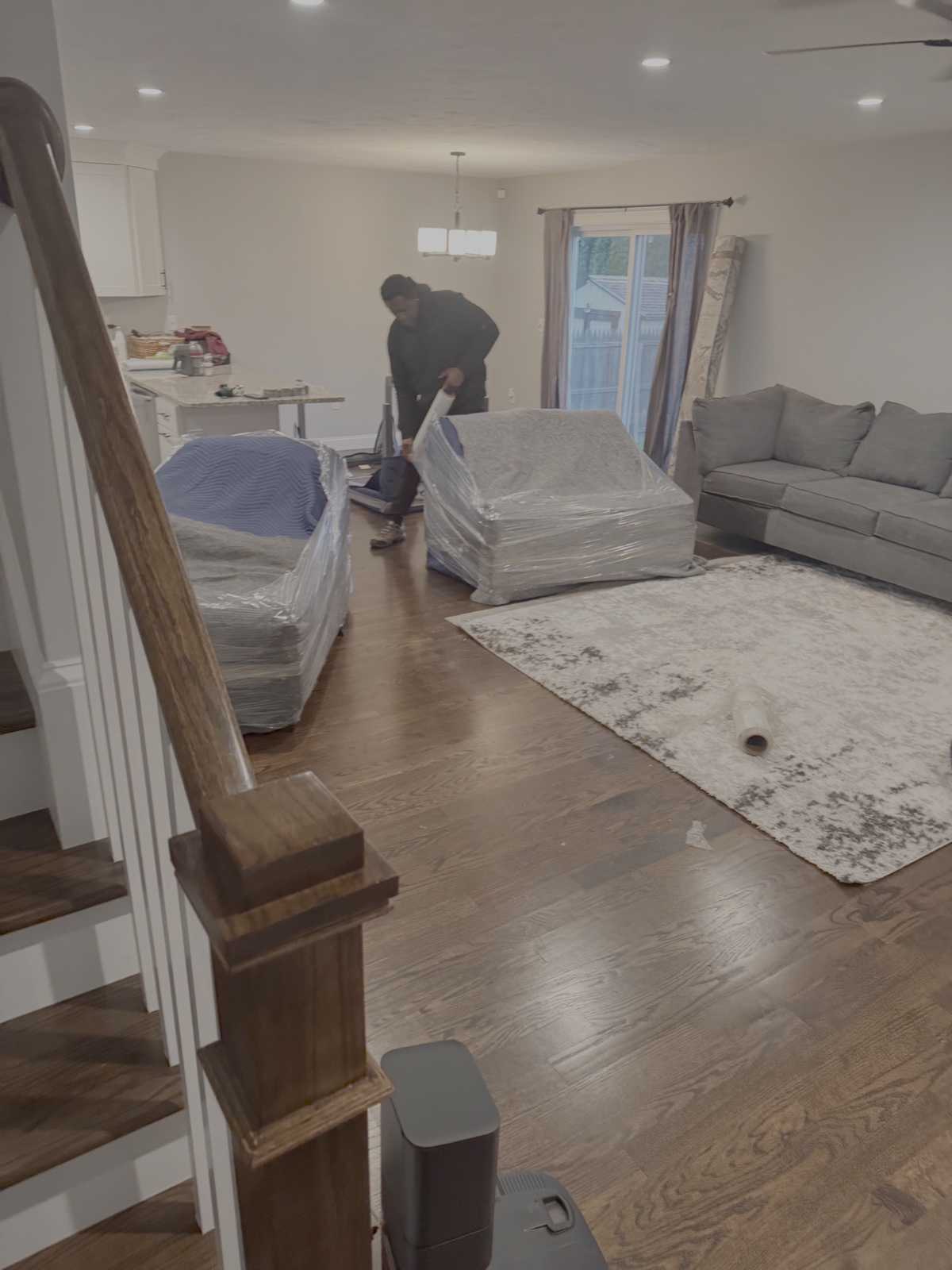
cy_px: 635
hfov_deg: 56.8
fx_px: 880
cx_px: 476
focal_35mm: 24
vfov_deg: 71.6
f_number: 1.78
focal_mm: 6.76
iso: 400
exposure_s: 1/60
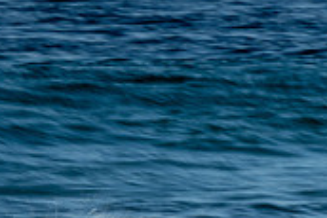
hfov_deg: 1.0
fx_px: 18409
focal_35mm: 2025
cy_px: 354
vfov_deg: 0.7
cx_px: 221
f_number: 29
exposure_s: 1/20
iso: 100
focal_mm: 400
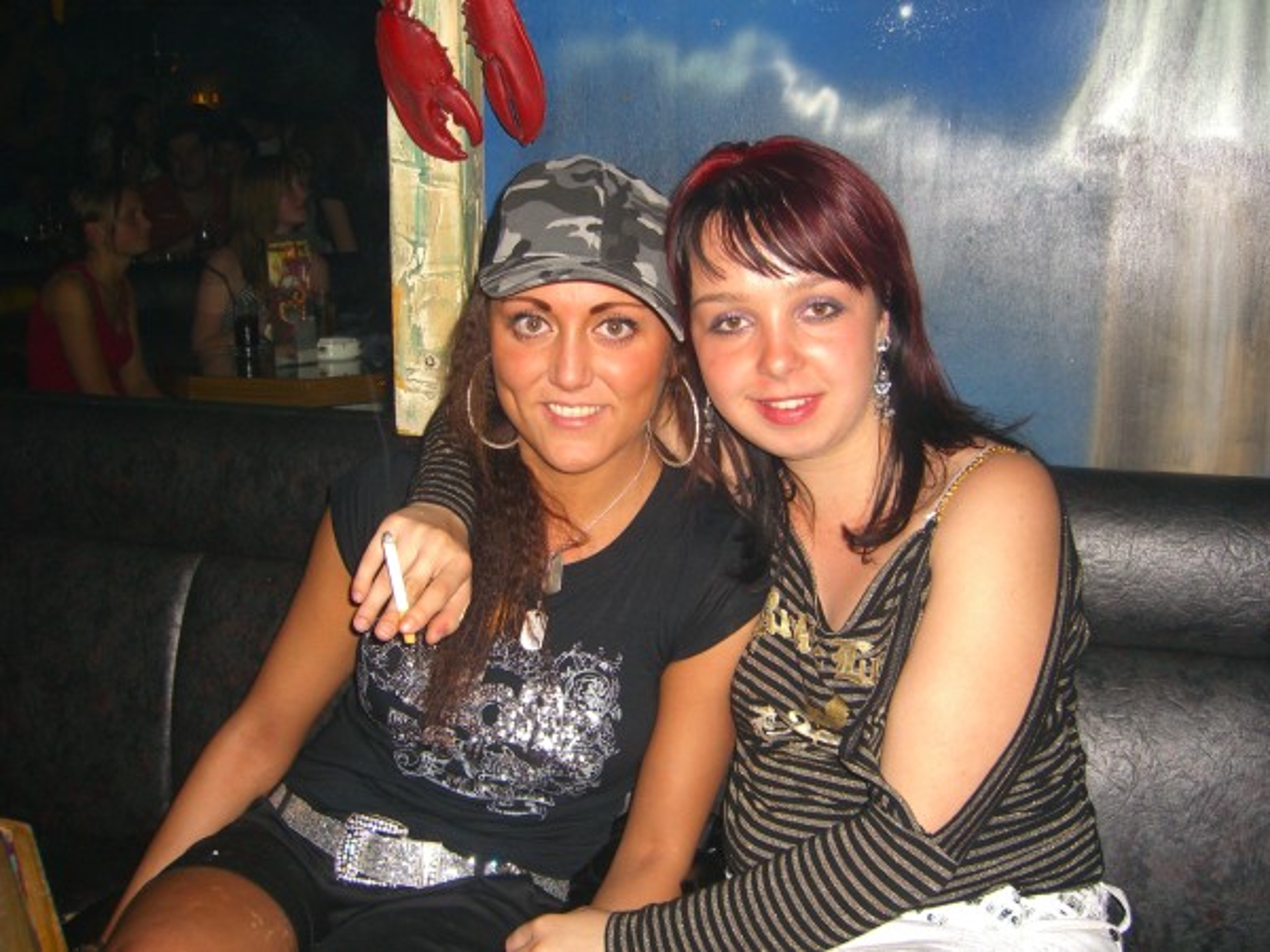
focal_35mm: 38
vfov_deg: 37.7
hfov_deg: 49.0
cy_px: 476
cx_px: 635
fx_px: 1394
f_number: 2.8
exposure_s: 1/60
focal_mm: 7.9
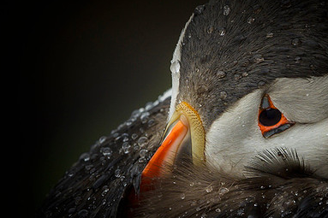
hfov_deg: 1.3
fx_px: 14780
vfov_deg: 0.8
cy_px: 134
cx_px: 272
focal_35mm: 1623
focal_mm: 500
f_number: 8
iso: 640
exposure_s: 1/250
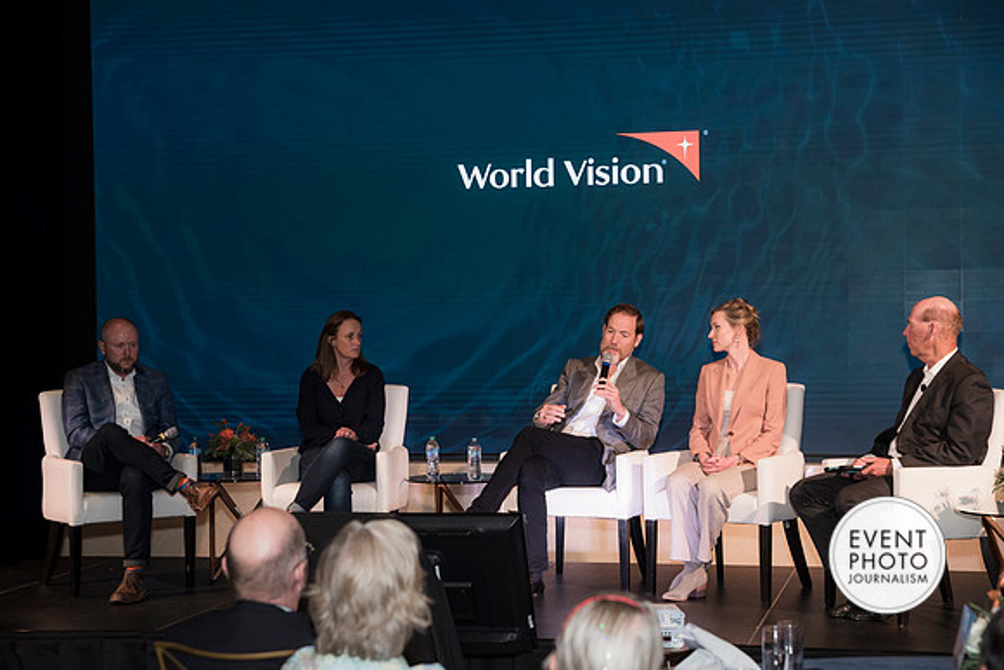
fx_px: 1953
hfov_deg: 28.8
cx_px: 502
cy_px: 335
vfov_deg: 19.5
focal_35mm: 70
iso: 800
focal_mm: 70
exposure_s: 1/125
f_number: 5
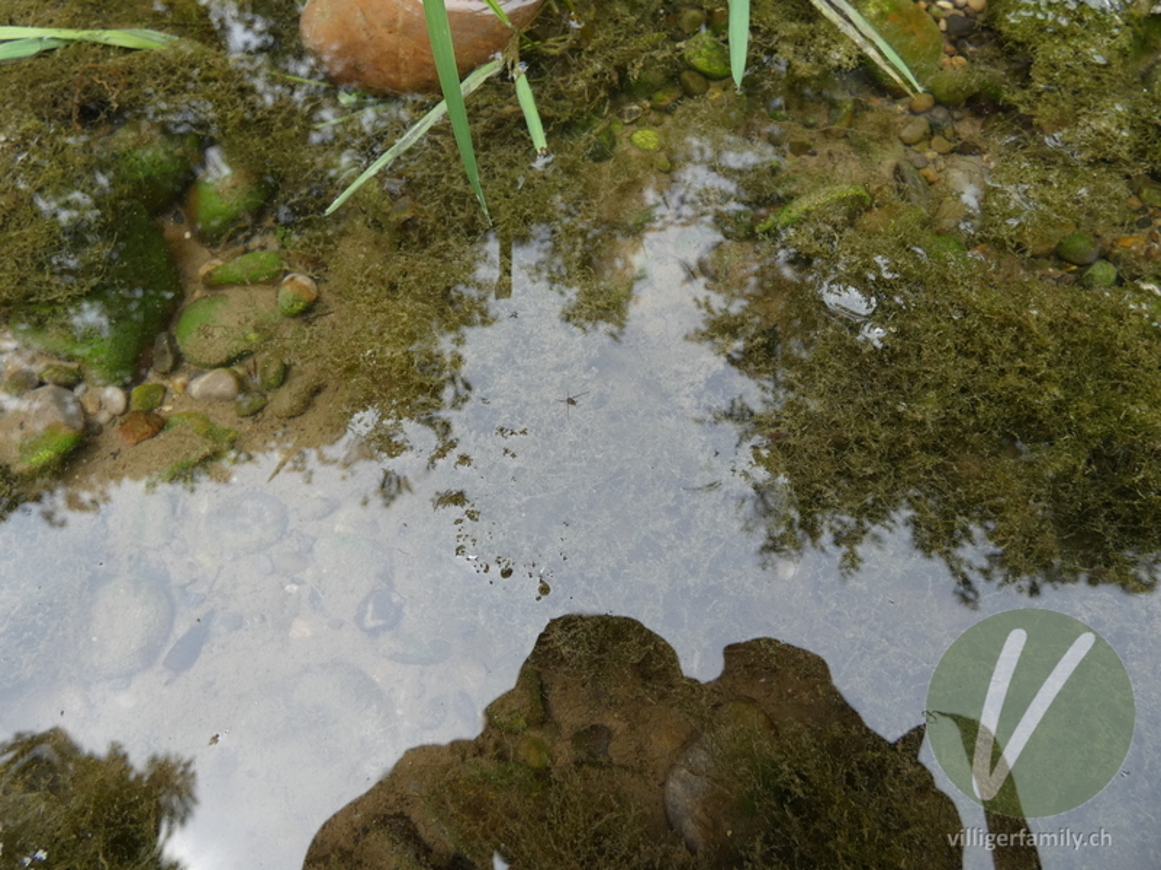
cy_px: 435
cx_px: 580
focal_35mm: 20
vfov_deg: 66.0
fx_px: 671
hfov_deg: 81.7
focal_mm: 3.6
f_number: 2.8
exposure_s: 1/160
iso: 80
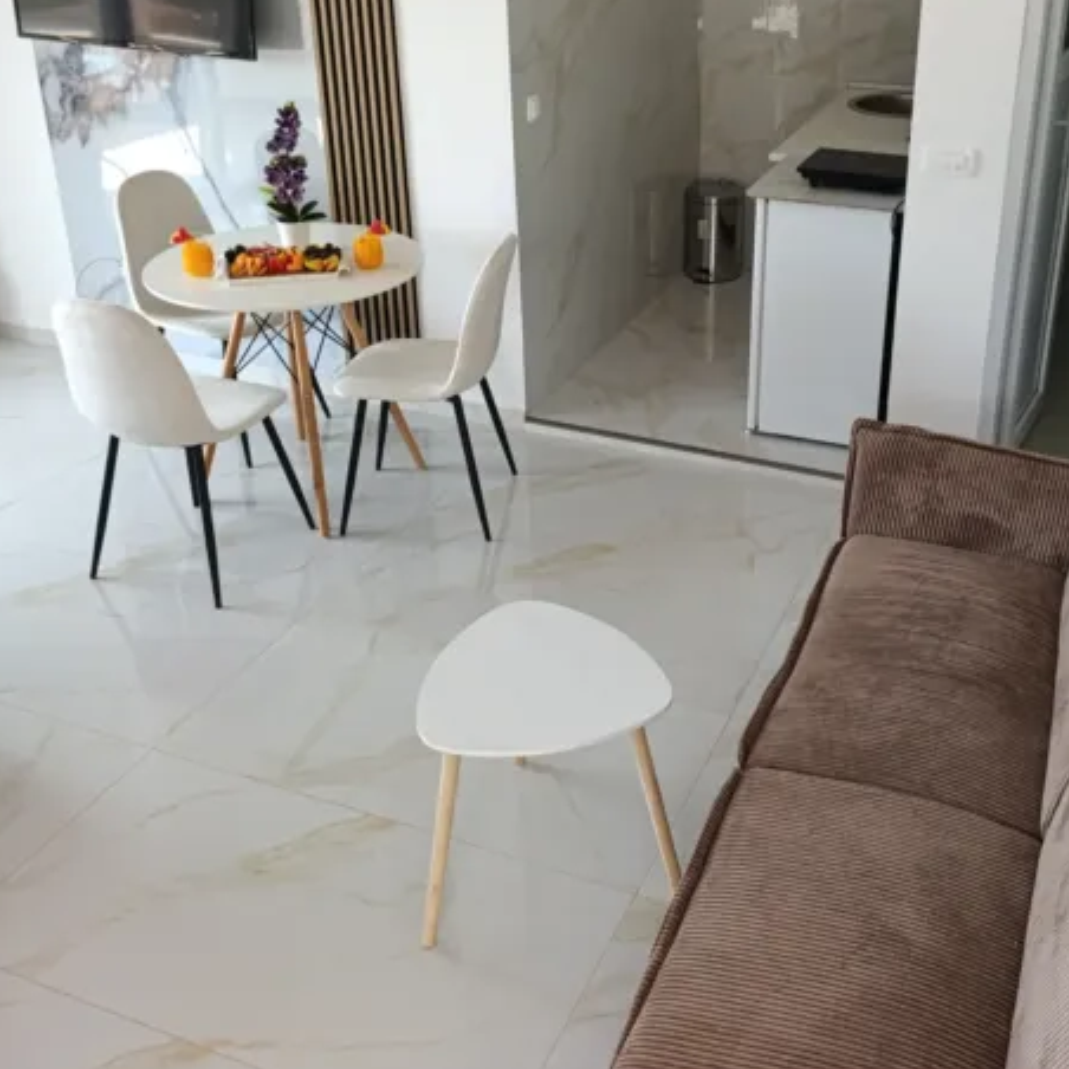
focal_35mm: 36
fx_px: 1258
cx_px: 674
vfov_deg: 45.5
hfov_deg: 45.6
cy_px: 378
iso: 160
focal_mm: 6.14
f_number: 1.6
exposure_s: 1/100
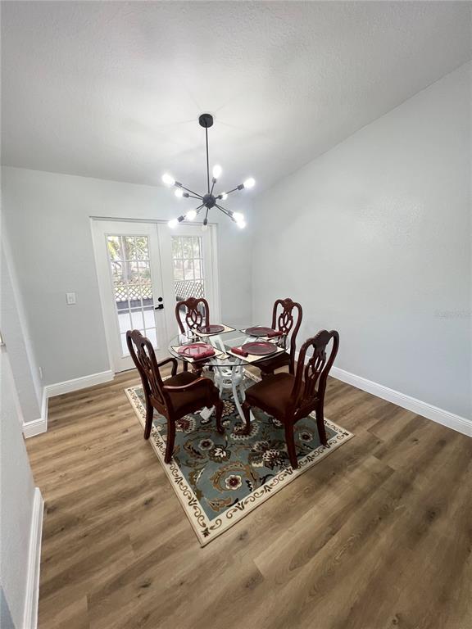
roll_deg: +1.6
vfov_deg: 106.2
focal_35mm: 13
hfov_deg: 89.9
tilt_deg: -12.8
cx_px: 236
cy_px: 314
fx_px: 236
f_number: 1.8
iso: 125
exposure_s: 1/120
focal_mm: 1.57
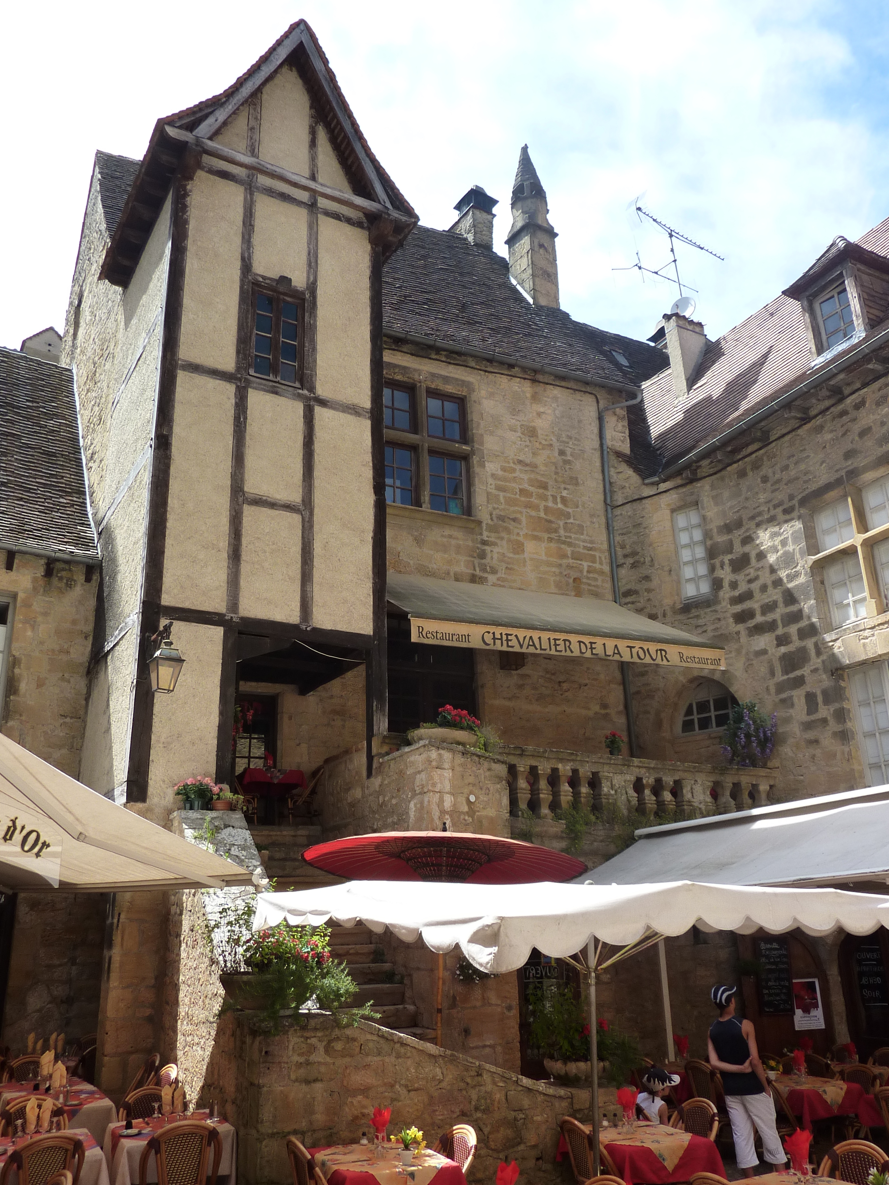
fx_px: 890
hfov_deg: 53.1
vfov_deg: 67.3
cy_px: 616
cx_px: 436
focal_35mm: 26
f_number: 4
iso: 125
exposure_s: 1/320
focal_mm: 4.1
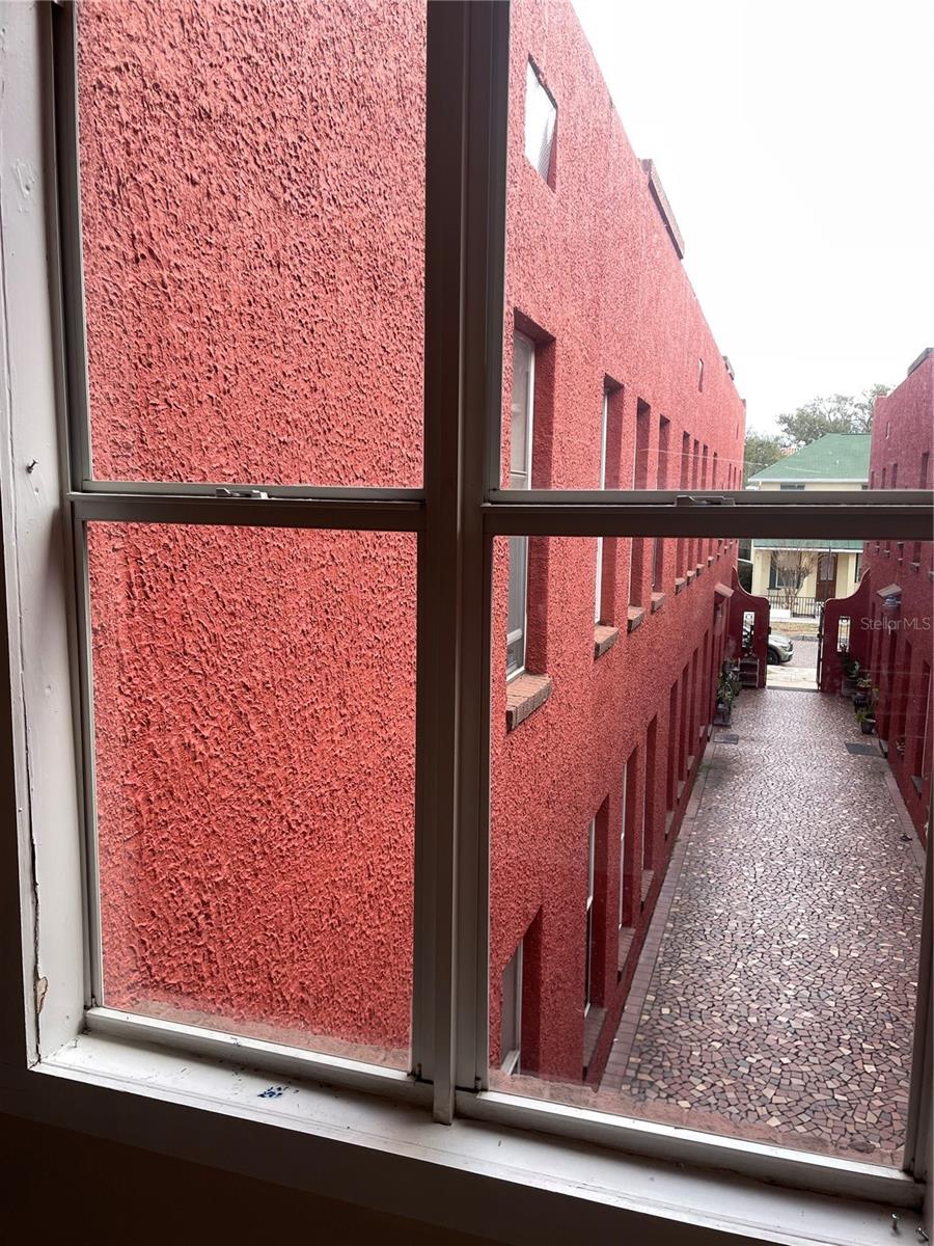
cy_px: 623
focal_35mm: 26
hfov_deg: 53.1
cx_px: 467
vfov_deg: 67.3
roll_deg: -0.2
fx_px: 935
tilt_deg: -7.7
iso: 32
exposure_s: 1/561
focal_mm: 4.2
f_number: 1.6
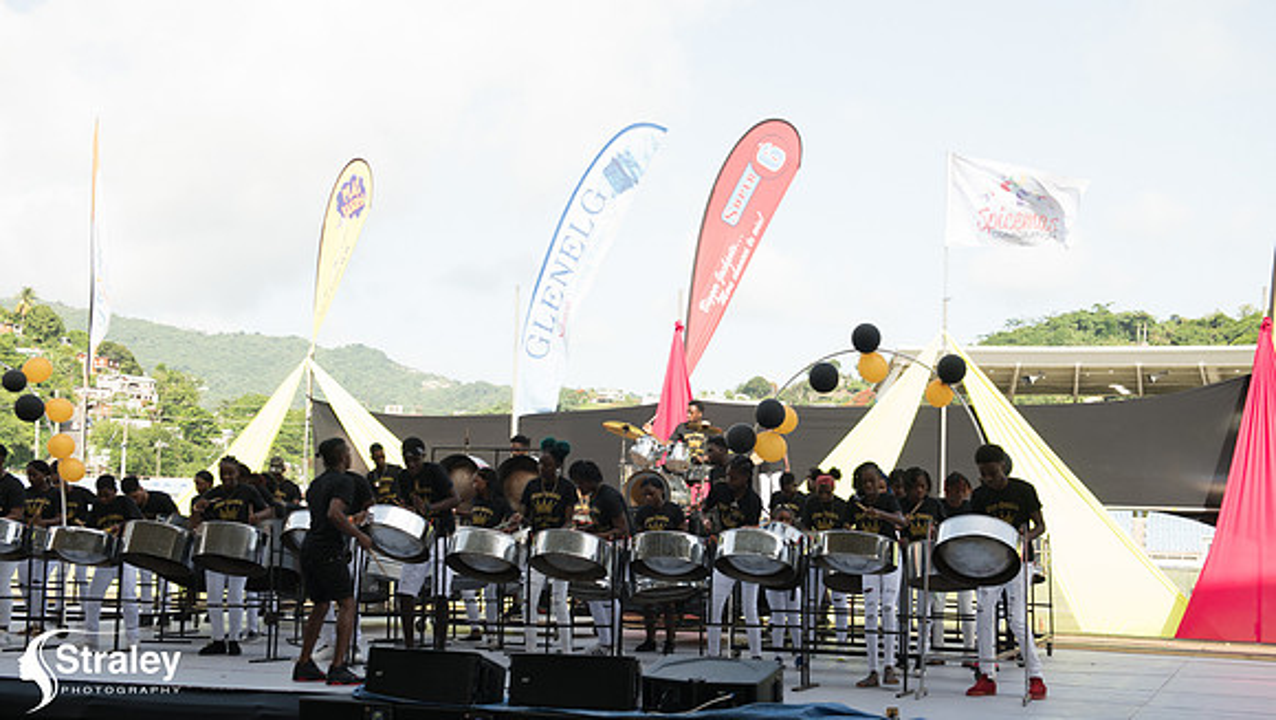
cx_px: 644
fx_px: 1718
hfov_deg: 40.7
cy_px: 430
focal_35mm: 51
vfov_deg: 23.6
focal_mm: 48
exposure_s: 1/100
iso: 64
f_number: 5.6
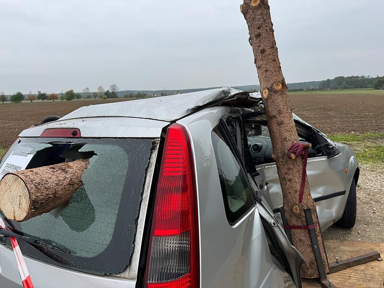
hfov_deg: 71.6
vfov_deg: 56.8
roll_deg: +2.5
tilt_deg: -10.8
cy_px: 144
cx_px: 192
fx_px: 266
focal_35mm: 24
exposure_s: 1/1678
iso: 80
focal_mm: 6.76
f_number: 1.78
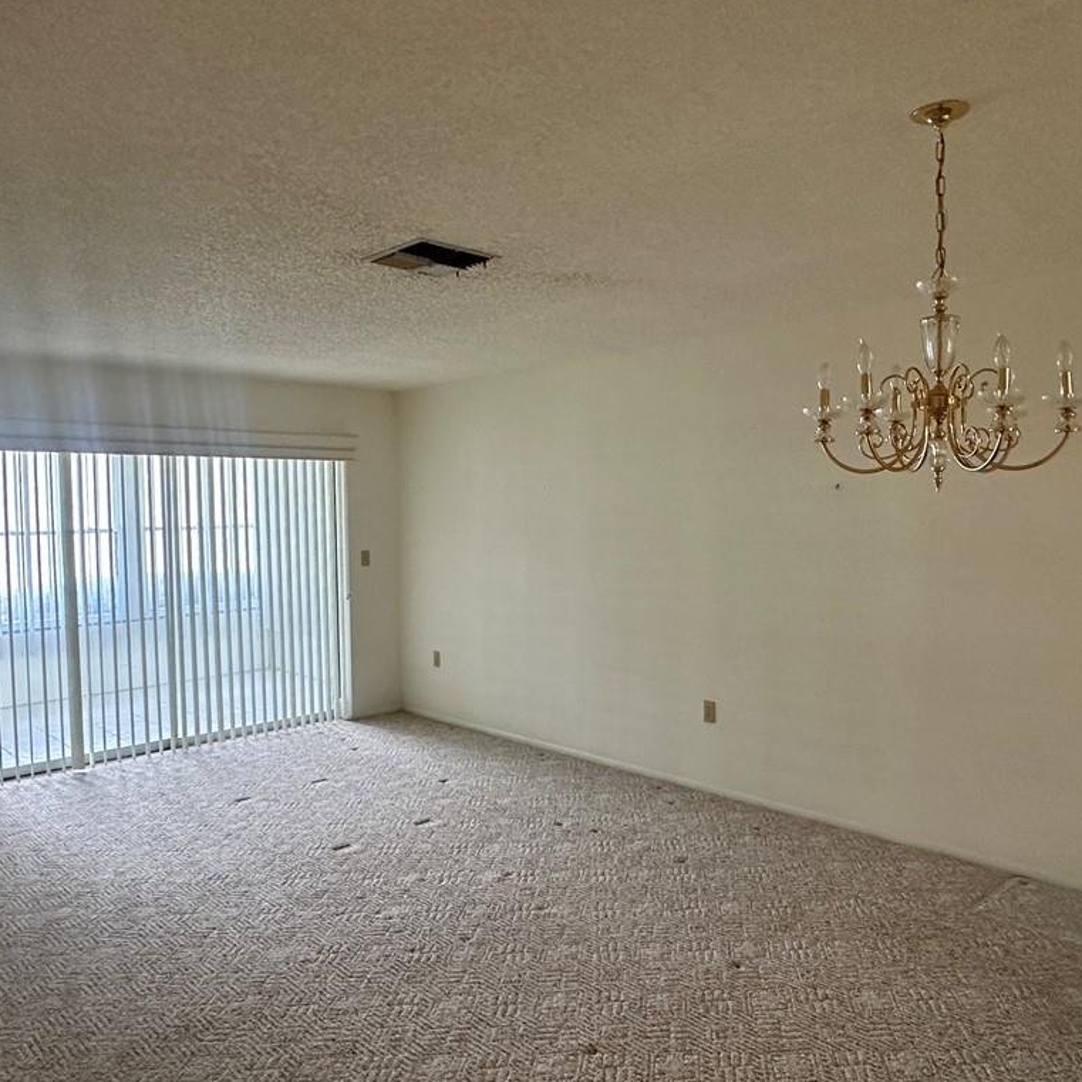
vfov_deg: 60.9
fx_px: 919
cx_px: 564
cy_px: 539
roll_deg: +0.0
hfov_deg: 60.9
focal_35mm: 26
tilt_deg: -2.1
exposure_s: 1/120
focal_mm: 2.22
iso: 250
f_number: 2.2
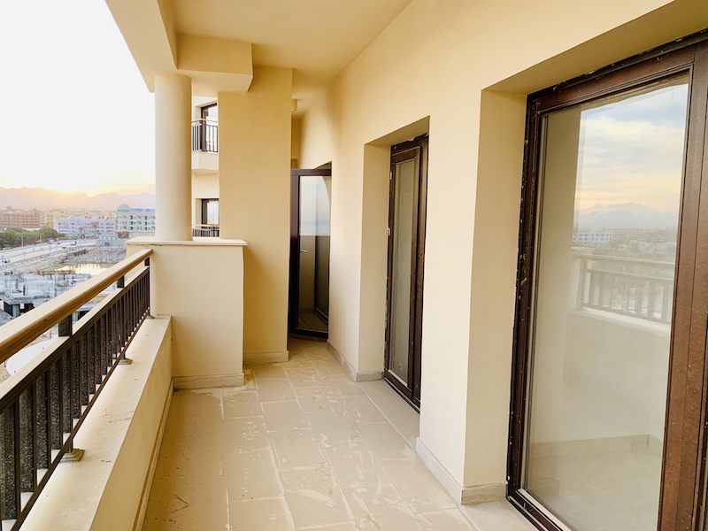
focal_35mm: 26
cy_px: 266
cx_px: 354
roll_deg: -2.3
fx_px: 532
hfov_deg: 67.3
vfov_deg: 53.1
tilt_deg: -4.1
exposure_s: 1/121
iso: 80
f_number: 1.8
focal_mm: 4.25
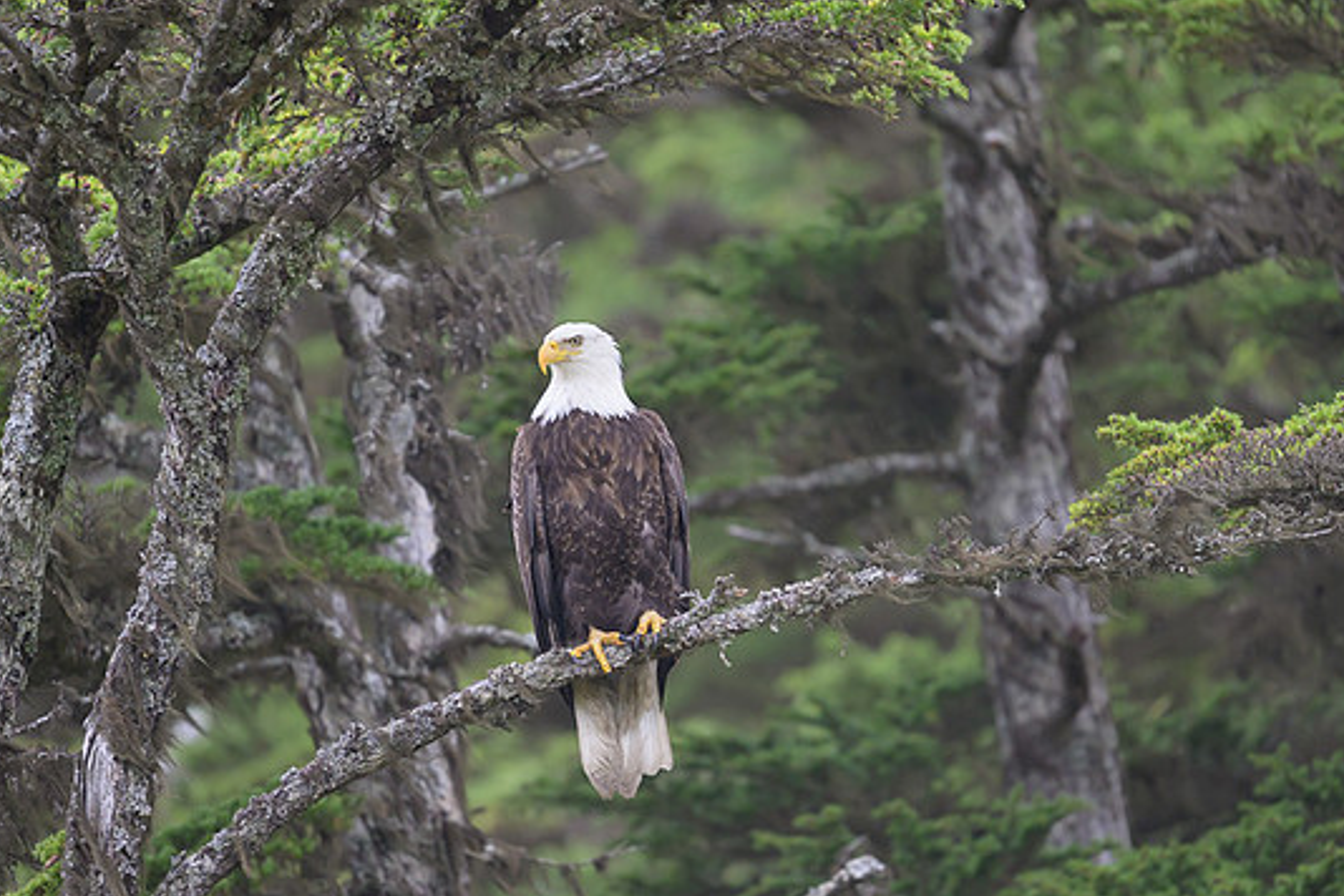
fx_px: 22697
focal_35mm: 608
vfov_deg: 2.3
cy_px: 458
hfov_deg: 3.4
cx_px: 715
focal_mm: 560
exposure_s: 1/320
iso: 1000
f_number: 4.5
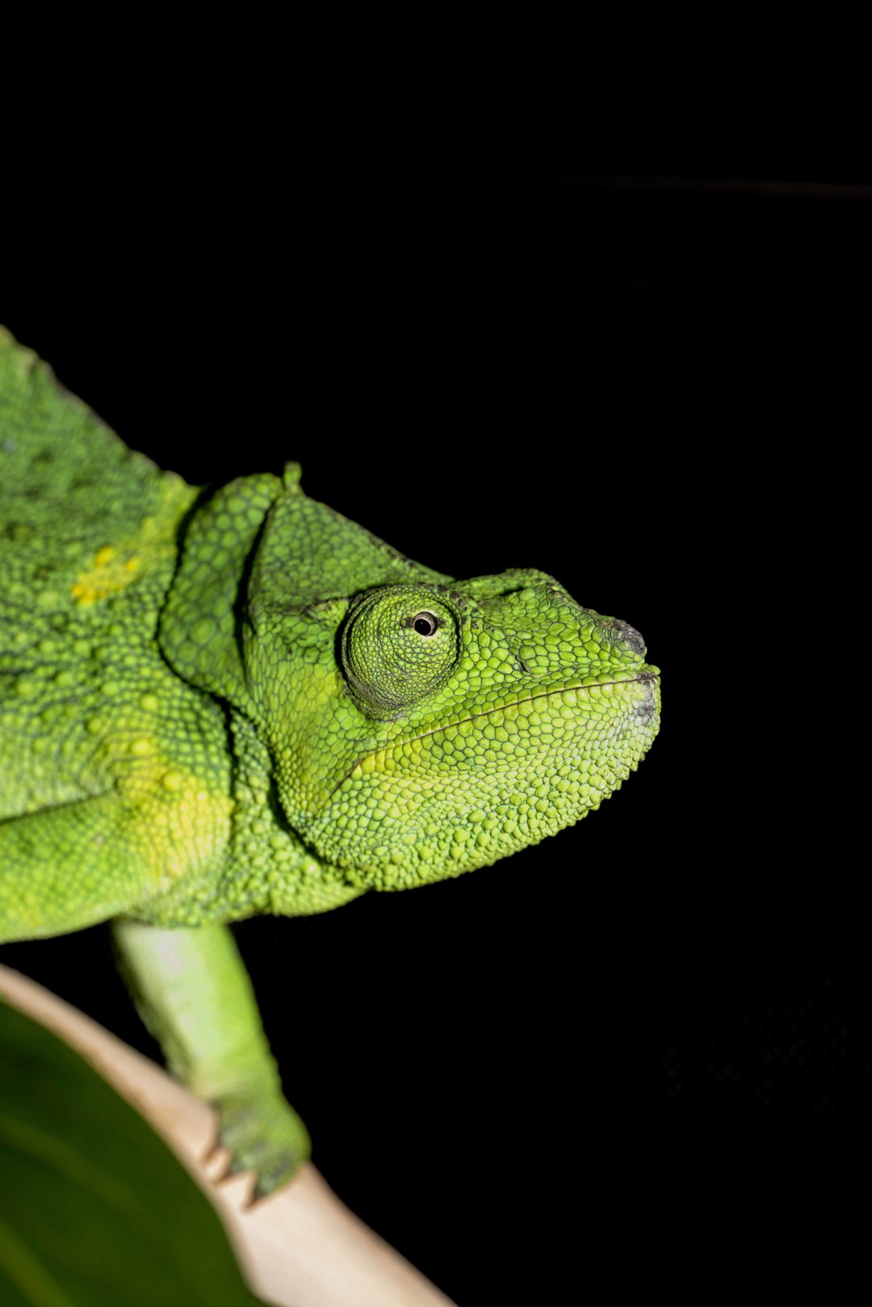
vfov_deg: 15.2
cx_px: 436
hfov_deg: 10.2
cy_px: 654
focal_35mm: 135
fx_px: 4900
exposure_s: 1/125
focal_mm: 135
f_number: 11
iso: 500
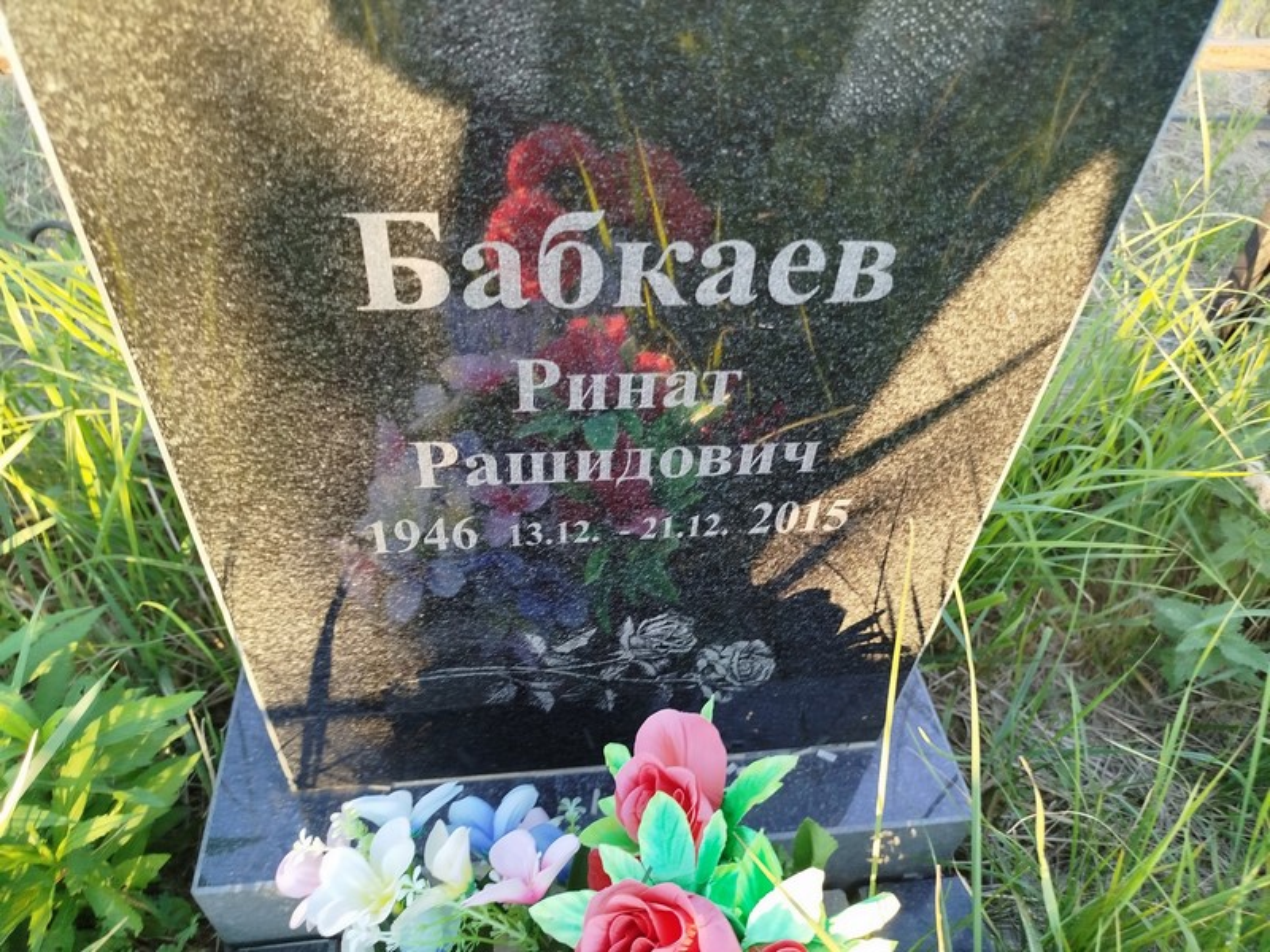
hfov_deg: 71.6
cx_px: 635
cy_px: 476
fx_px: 881
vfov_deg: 56.8
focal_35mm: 24
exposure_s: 1/50
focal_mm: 5.31
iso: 50
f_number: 1.7
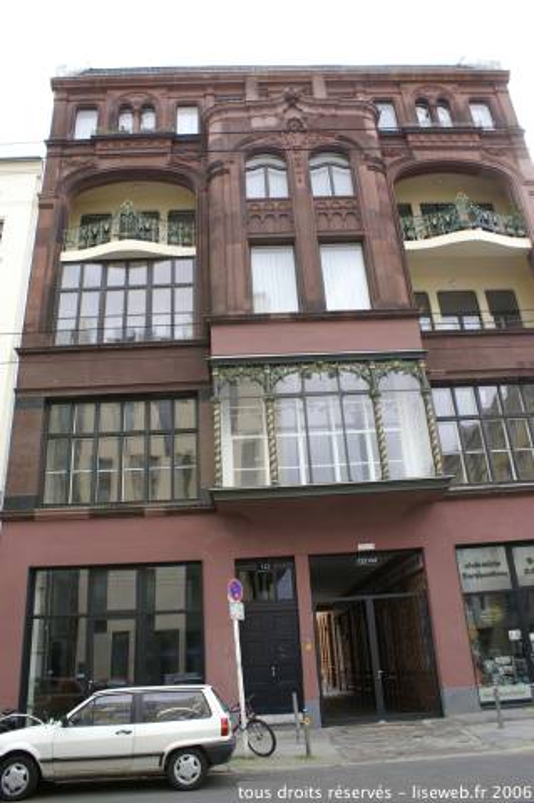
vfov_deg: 67.4
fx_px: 602
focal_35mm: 27
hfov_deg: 47.8
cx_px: 267
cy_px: 402
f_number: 7.1
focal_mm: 18
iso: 100
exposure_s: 1/60
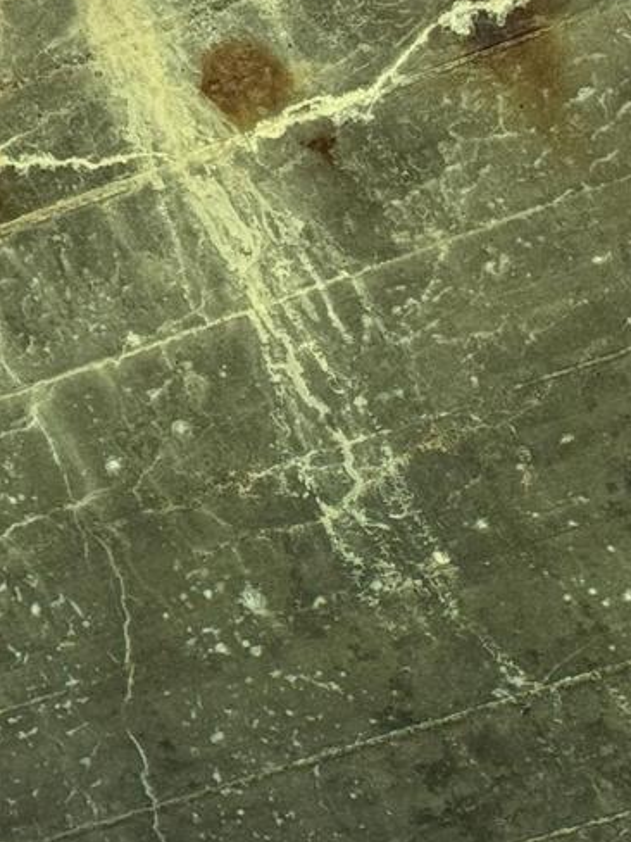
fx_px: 4594
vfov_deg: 10.5
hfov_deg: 7.9
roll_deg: -6.0
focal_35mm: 189
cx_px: 355
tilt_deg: +40.8
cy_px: 359
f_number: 1.78
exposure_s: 1/928
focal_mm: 6.76
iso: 80
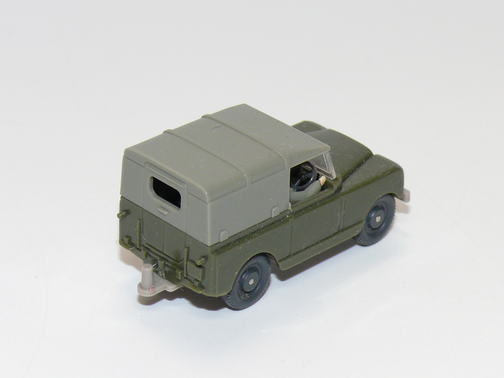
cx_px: 252
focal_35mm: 132
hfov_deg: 14.9
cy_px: 189
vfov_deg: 11.2
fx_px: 1922
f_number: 4
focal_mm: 15.7
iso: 100
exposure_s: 1/30
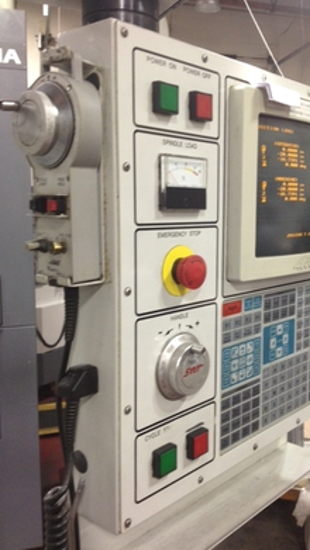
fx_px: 570
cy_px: 271
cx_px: 209
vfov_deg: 51.6
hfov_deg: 30.2
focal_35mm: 39
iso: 160
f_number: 2.4
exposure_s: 1/20
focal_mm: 4.28
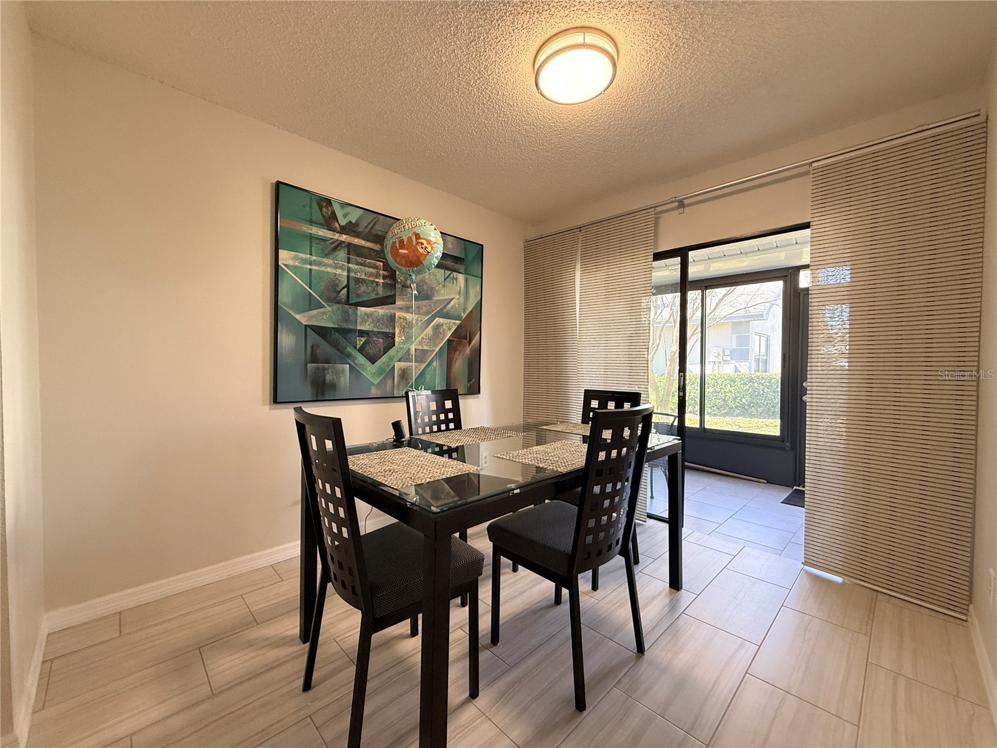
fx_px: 403
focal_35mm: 14
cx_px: 498
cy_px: 374
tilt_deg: -0.9
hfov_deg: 102.1
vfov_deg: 85.7
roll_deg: -0.4
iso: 320
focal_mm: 2.22
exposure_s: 1/120
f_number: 2.2
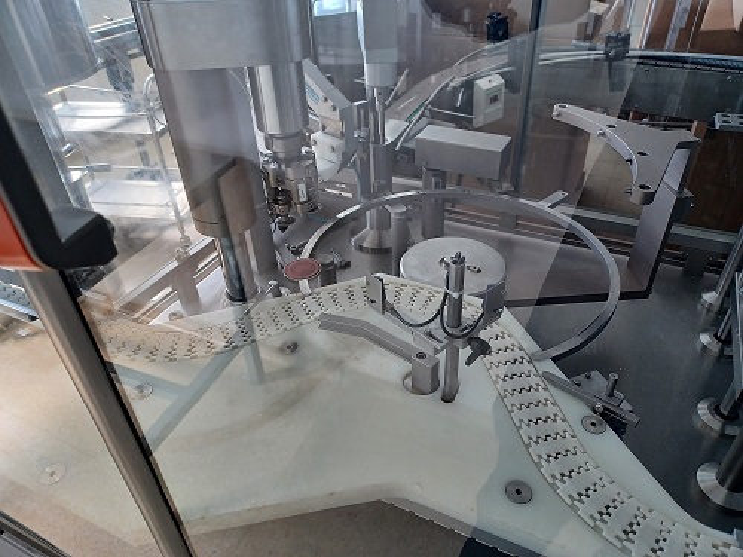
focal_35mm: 25
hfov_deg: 69.4
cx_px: 372
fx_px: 537
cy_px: 278
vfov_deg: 54.9
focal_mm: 4.6
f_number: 1.8
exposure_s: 1/49
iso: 125
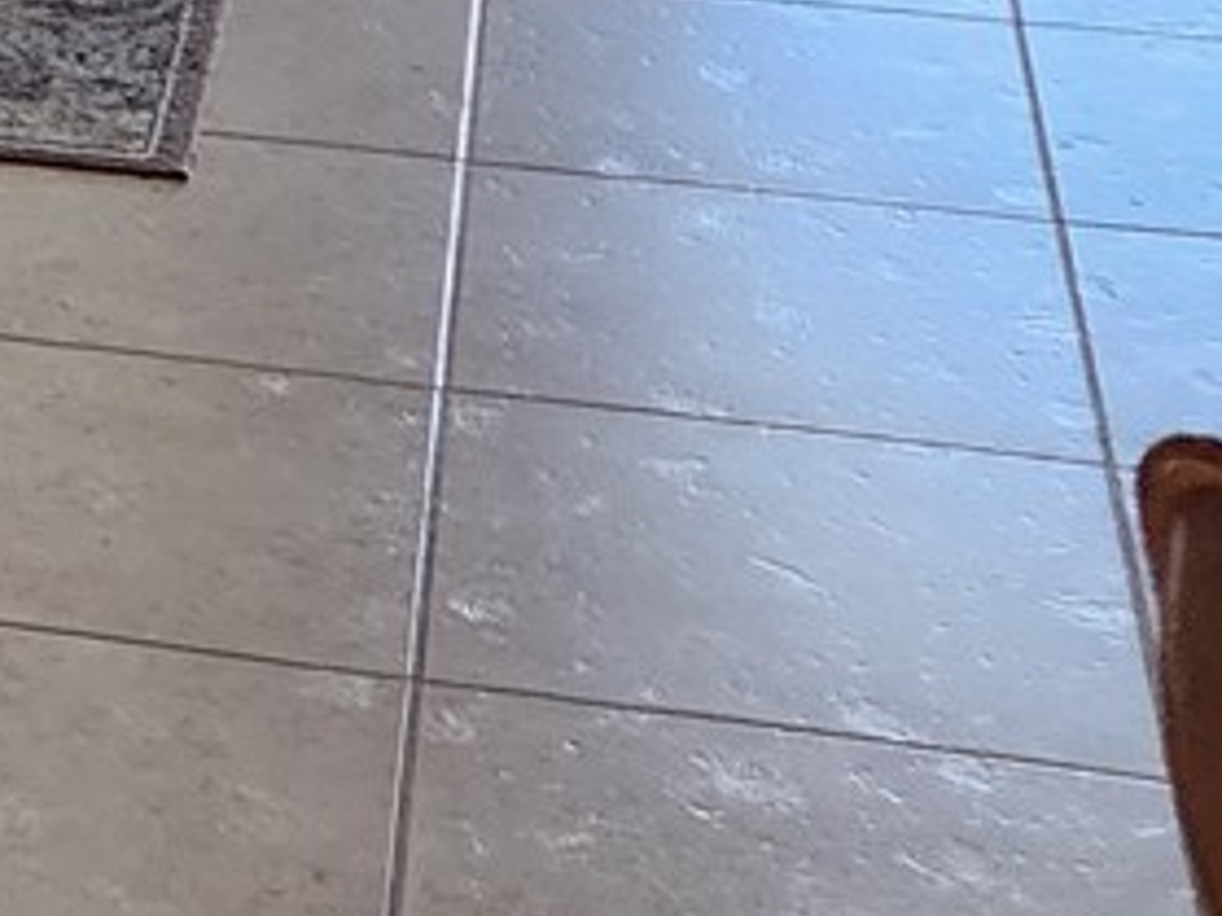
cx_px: -867
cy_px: -846
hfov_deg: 13.6
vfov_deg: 10.4
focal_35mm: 132
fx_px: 4658
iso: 640
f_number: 1.8
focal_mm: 6.4
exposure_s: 1/120
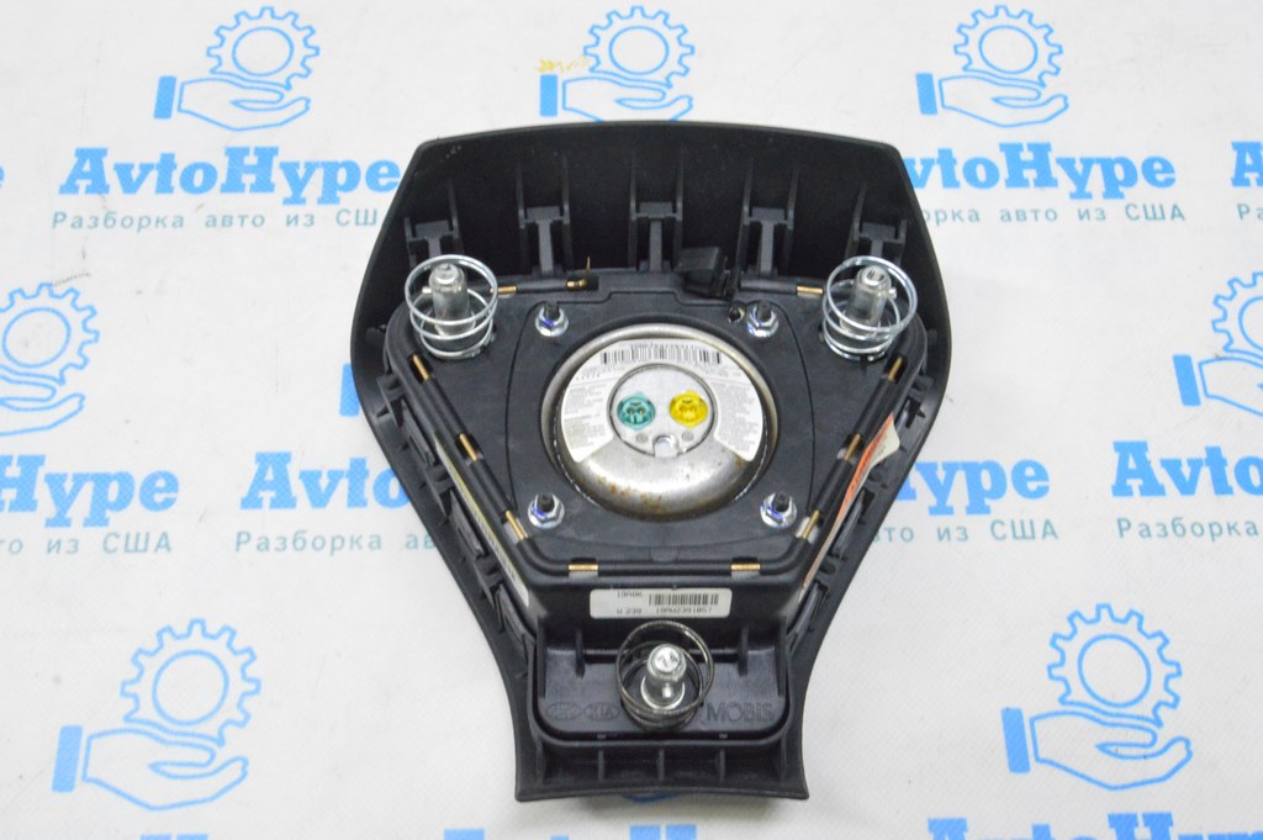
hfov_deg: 55.1
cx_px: 632
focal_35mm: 34
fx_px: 1209
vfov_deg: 38.3
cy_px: 420
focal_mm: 23
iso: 6400
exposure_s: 1/15
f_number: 20
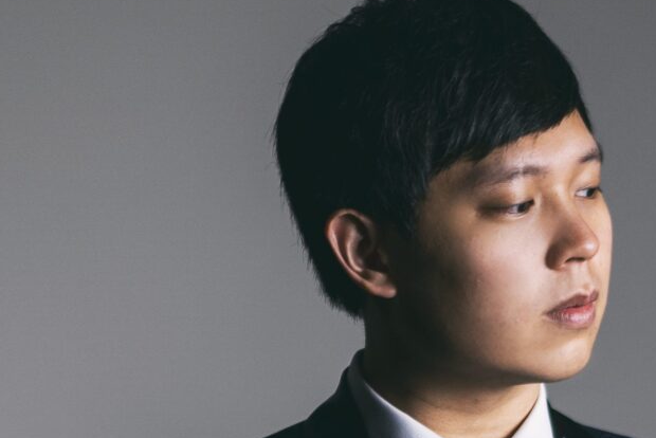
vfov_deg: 6.0
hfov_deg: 9.0
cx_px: 499
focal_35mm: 227
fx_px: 4138
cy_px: 667
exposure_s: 1/250
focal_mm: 55
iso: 250
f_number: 1.8
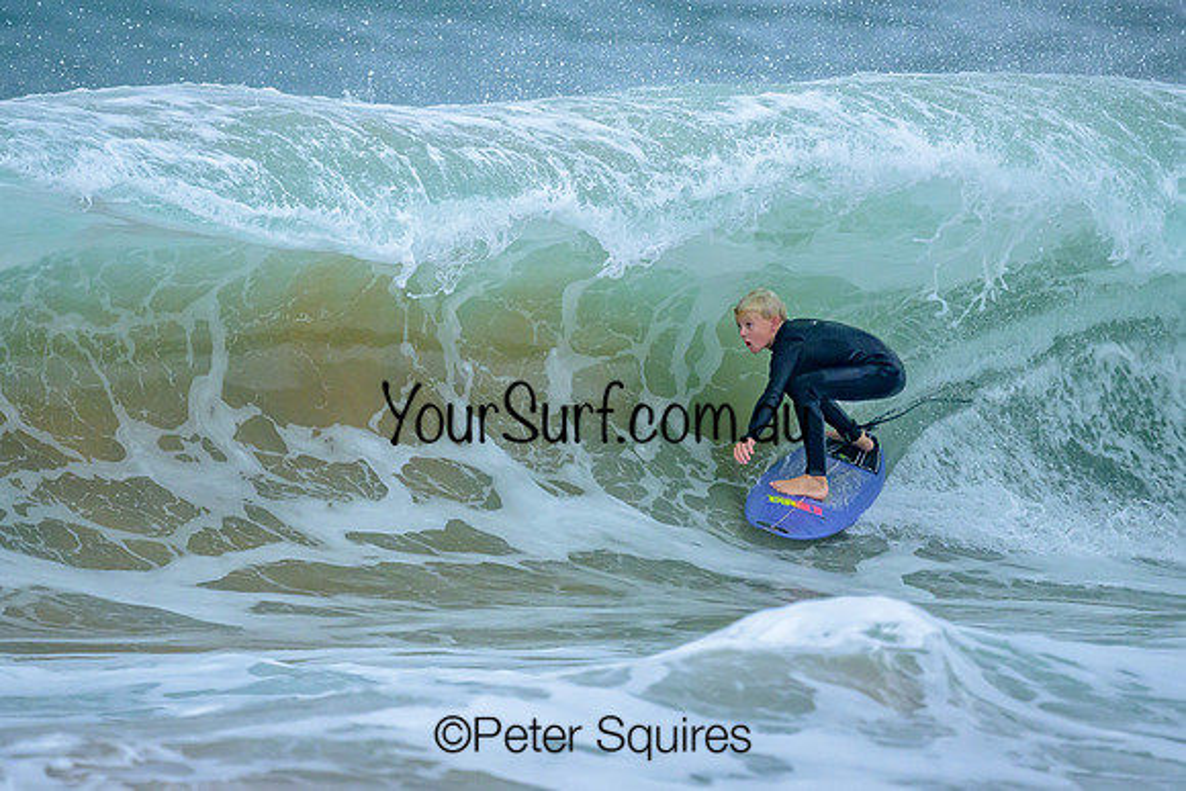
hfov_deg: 1.9
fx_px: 36060
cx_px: 573
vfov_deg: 1.3
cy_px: 283
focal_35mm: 1094
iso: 1600
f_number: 6.3
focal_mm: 800
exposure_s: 1/3200
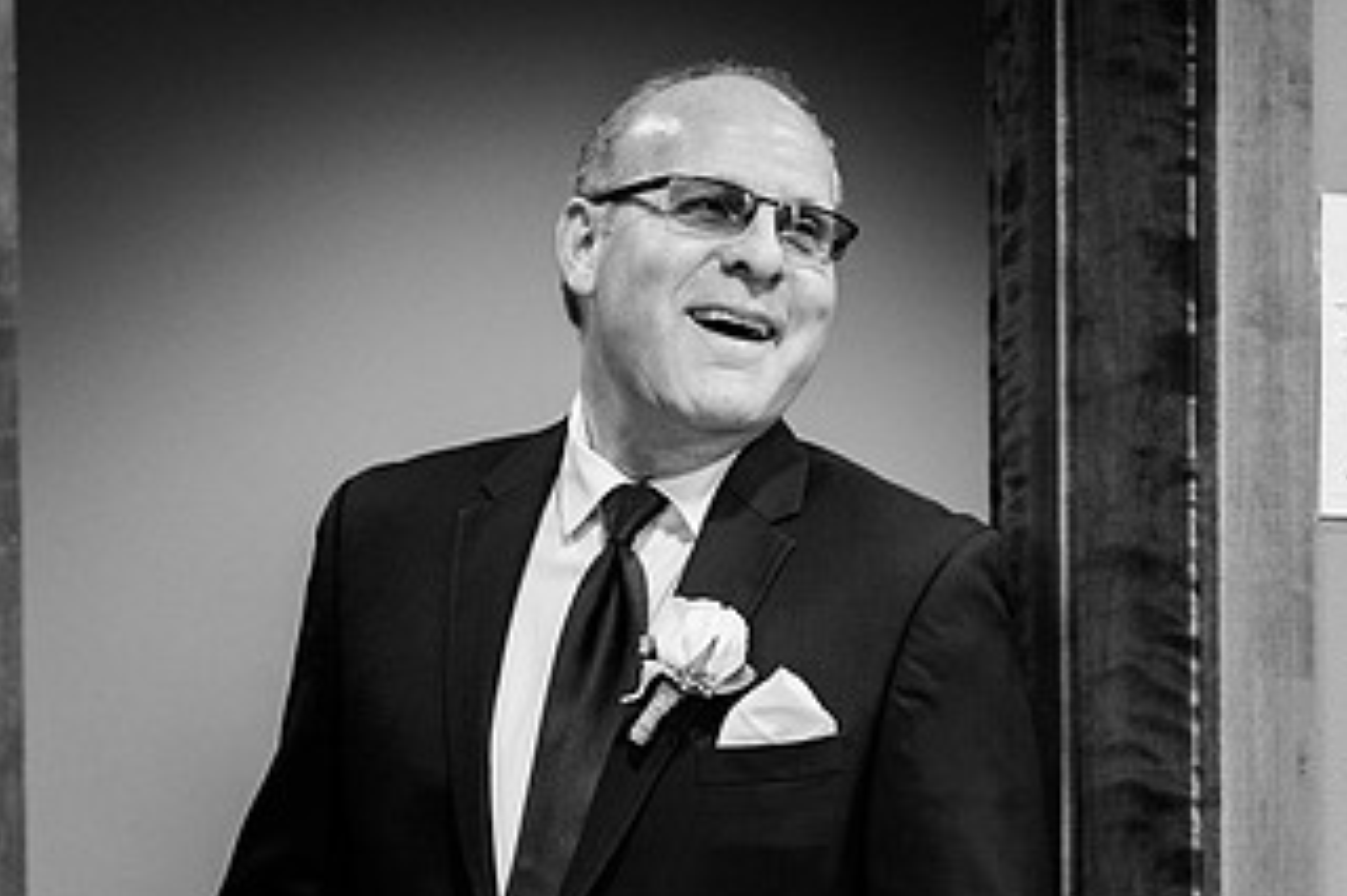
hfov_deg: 15.7
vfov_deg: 10.5
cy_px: 757
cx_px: 400
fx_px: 4861
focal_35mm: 130
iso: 1000
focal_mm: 70
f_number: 2.8
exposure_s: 1/200
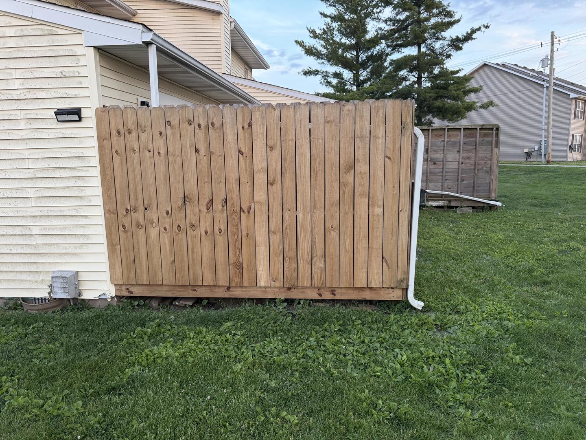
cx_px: 293
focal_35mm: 24
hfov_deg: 71.6
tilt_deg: -9.1
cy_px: 220
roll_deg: +1.5
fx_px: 406
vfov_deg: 56.8
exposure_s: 1/114
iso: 200
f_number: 1.78
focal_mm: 6.76
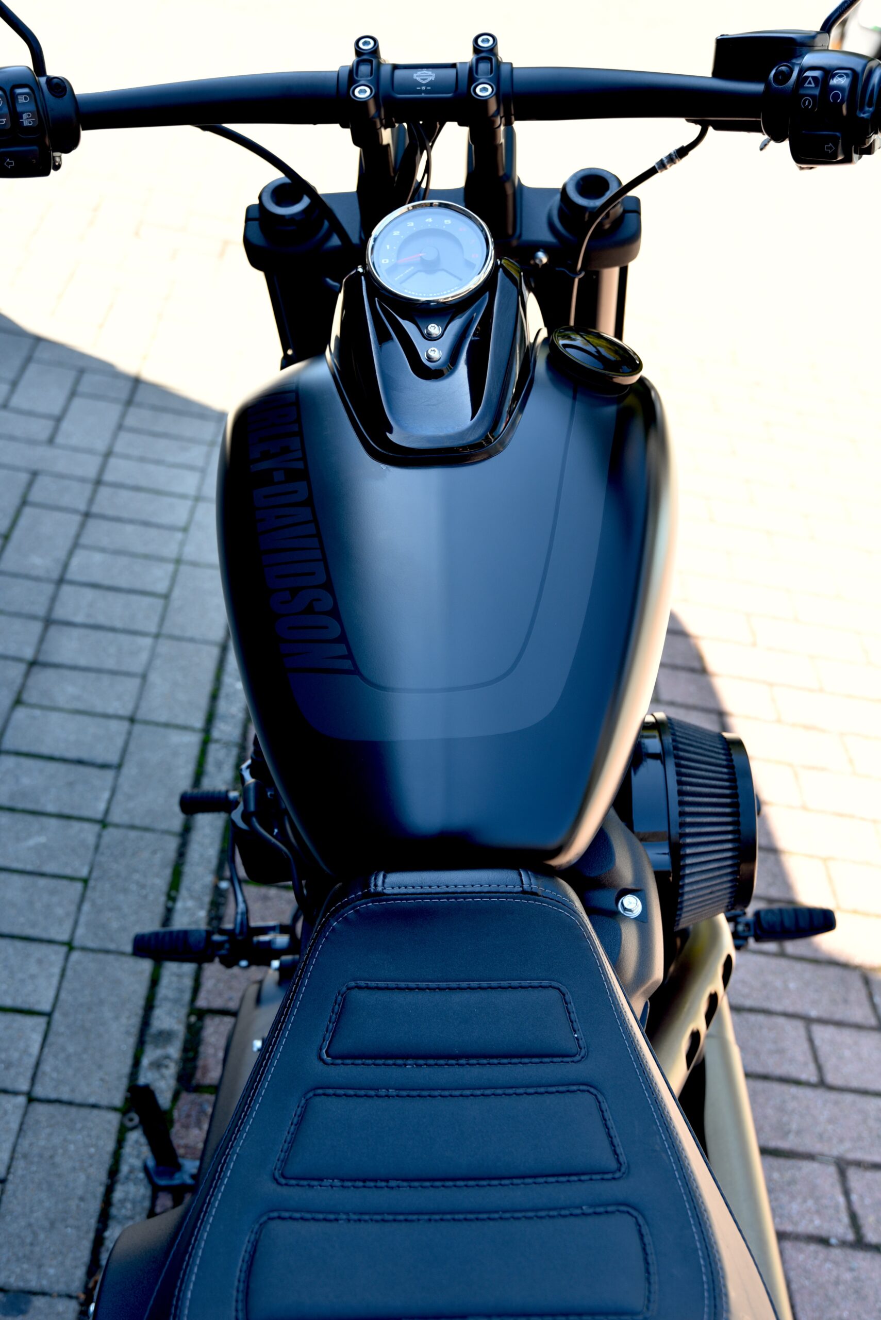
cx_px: 440
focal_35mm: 40
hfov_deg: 33.4
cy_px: 660
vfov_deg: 48.4
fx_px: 1467
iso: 100
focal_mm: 40
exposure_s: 1/80
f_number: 4.5
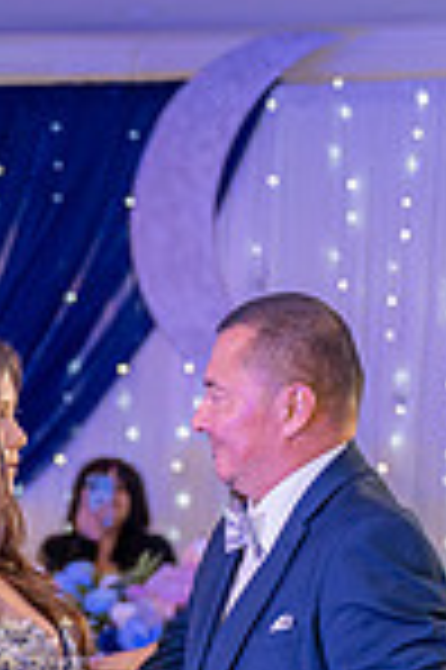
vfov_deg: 12.4
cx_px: -50
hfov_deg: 8.5
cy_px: 890
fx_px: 2980
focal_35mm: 160
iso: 1250
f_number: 2.8
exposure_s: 1/200
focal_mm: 53
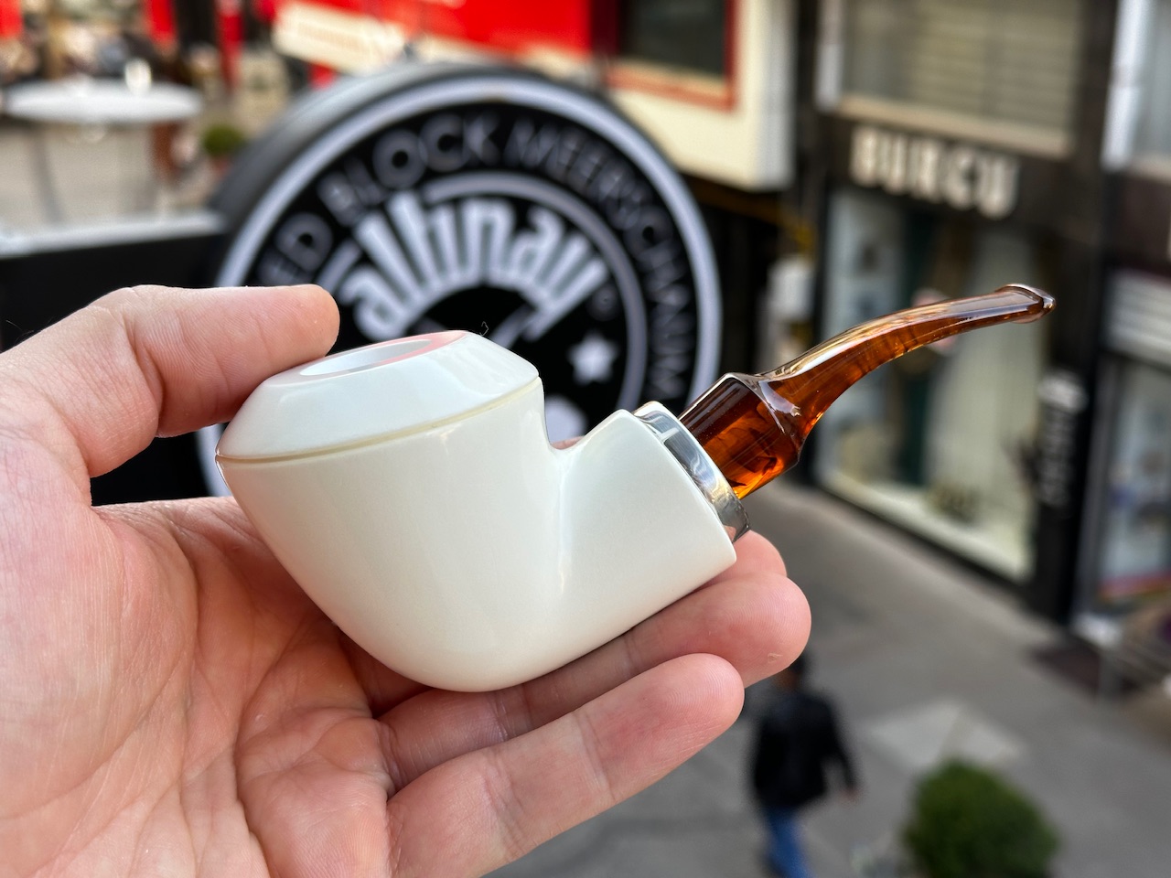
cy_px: 439
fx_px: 1624
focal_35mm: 48
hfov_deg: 39.7
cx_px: 586
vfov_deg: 30.3
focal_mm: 6.86
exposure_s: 1/302
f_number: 1.78
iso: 64
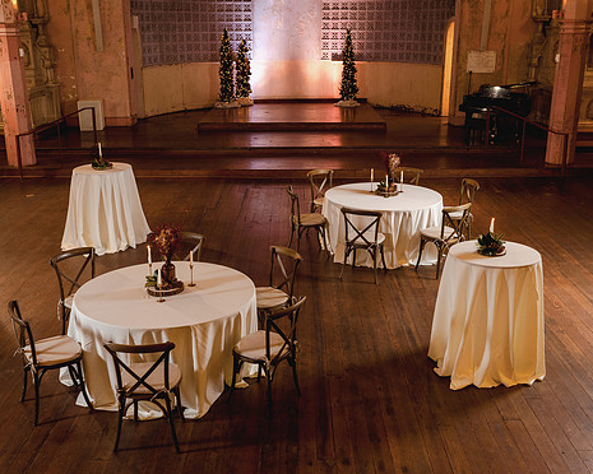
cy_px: 234
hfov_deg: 44.8
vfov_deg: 36.5
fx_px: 720
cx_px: 286
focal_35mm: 41
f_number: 5.6
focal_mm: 35
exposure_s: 1/20
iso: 400
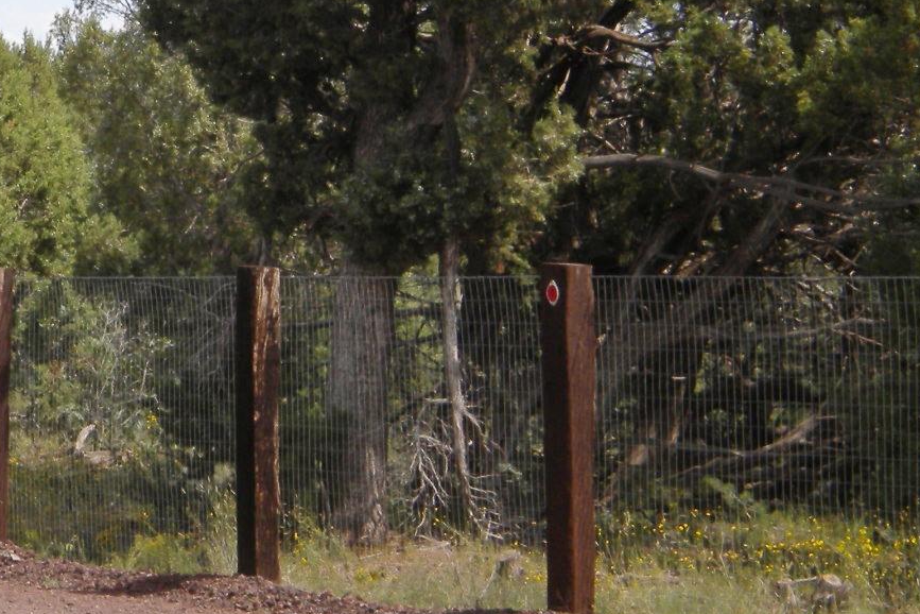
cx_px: -160
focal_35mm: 167
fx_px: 4267
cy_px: -123
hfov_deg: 12.1
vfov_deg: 8.1
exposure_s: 1/348
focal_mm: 12.3
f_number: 6.5
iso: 80
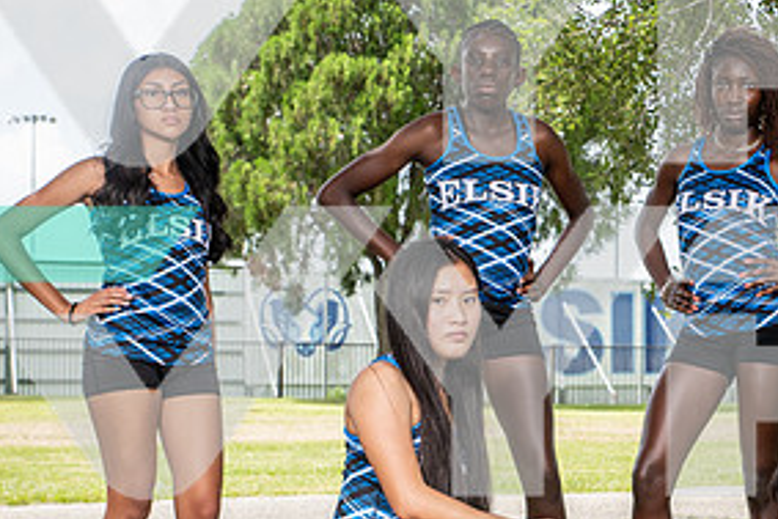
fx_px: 1859
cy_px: 353
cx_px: 613
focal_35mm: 86
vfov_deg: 15.9
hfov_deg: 23.3
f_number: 6.3
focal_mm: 42
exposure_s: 1/400
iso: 250
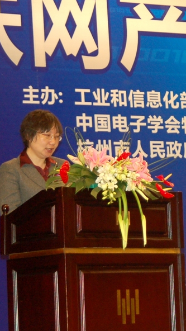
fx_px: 447
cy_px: 166
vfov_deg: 40.6
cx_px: 89
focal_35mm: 51
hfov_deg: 23.5
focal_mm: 32
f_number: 2.8
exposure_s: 1/60
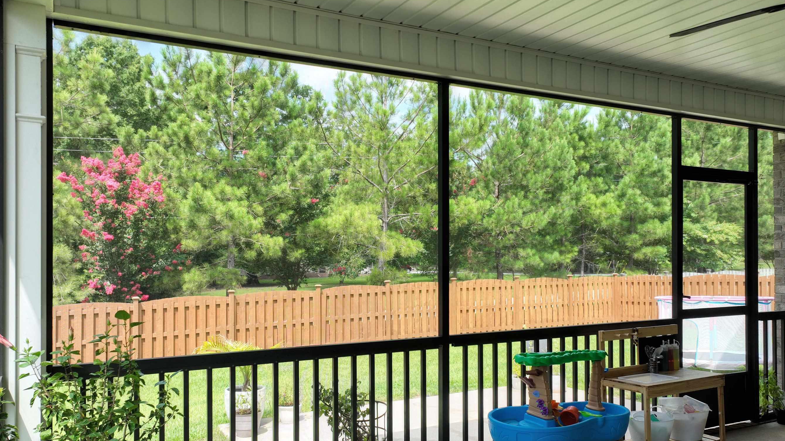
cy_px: 258
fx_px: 624
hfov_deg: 64.3
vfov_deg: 38.8
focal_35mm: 30
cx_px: 389
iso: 200
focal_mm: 12.29
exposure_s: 1/400
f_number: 2.8
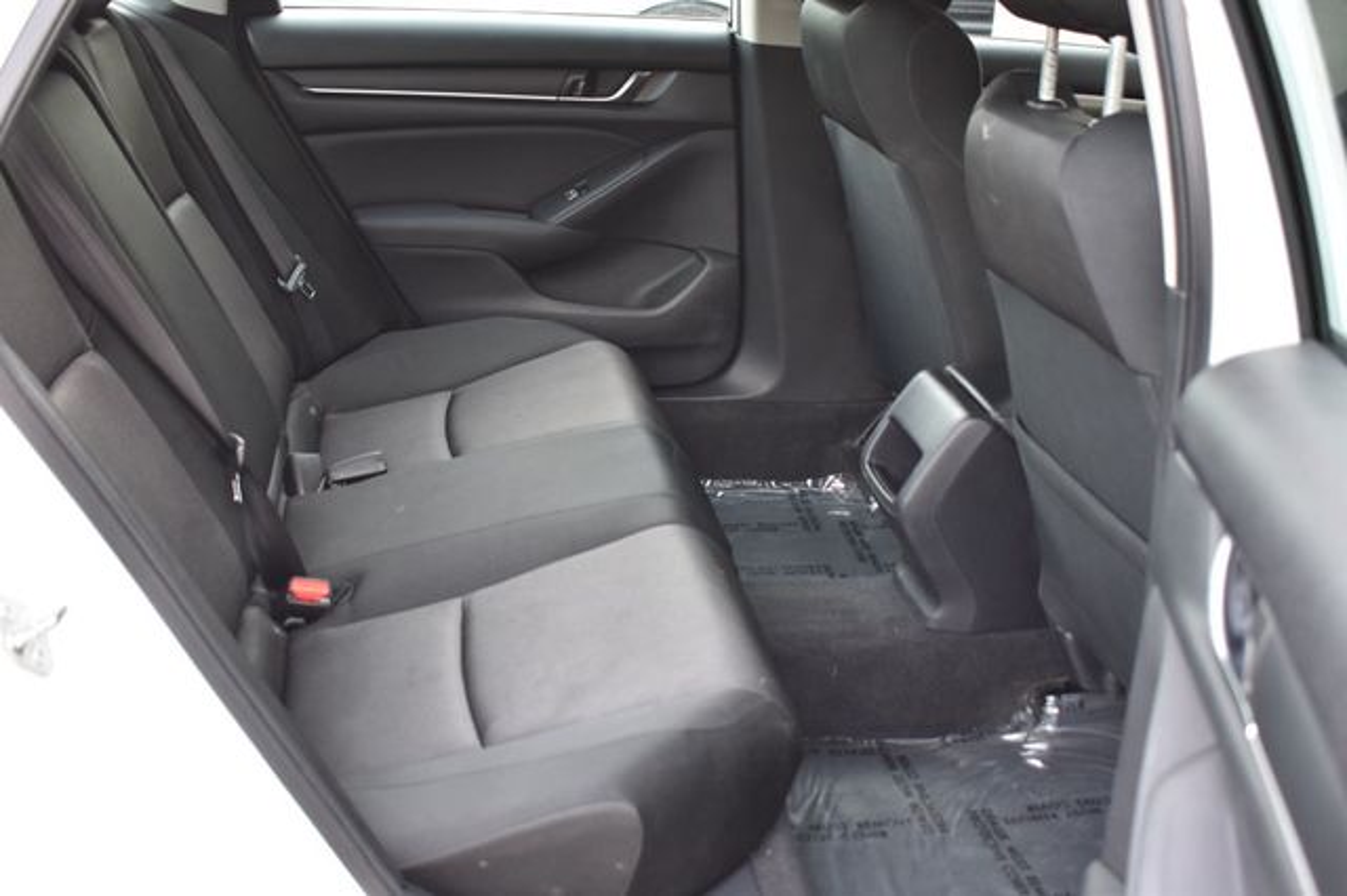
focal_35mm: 39
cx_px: 674
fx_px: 1458
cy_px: 448
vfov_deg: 34.2
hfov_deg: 49.6
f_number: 4
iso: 500
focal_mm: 26
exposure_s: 1/60
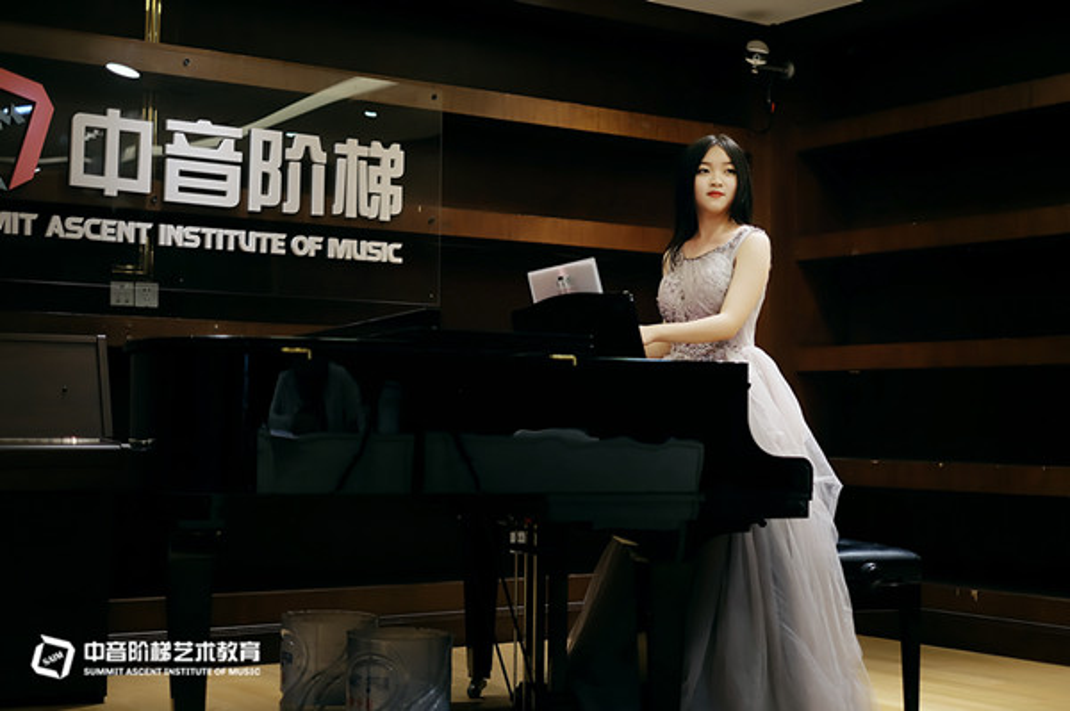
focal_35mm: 53
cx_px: 535
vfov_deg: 25.5
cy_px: 356
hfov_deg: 37.5
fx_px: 1574
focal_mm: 35
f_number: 1.4
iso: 400
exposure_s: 1/120
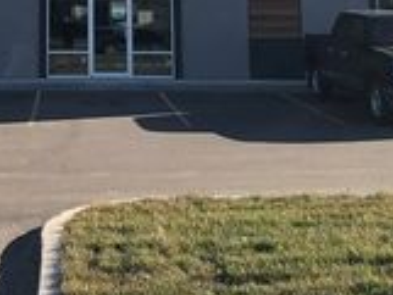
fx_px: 988
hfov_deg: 22.2
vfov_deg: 15.7
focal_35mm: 87
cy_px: -135
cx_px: 76
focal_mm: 3.99
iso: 20
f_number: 1.8
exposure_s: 1/1245
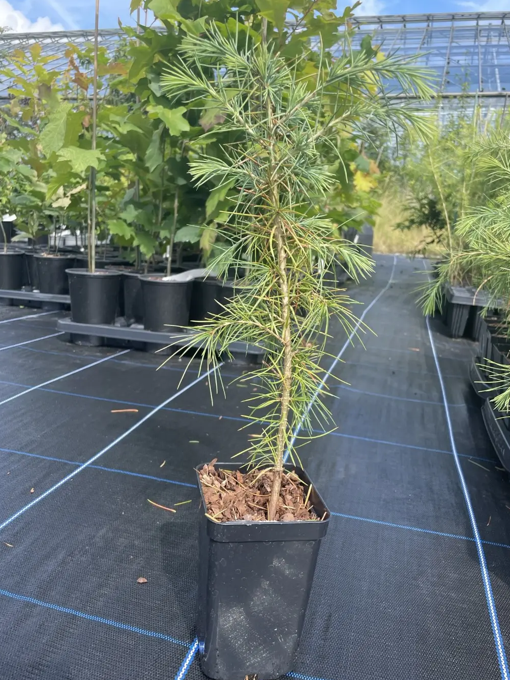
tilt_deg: -12.0
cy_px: 341
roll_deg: -4.2
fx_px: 550
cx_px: 255
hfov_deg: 49.8
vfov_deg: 63.4
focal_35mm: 28
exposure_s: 1/698
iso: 32
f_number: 1.6
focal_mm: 4.2
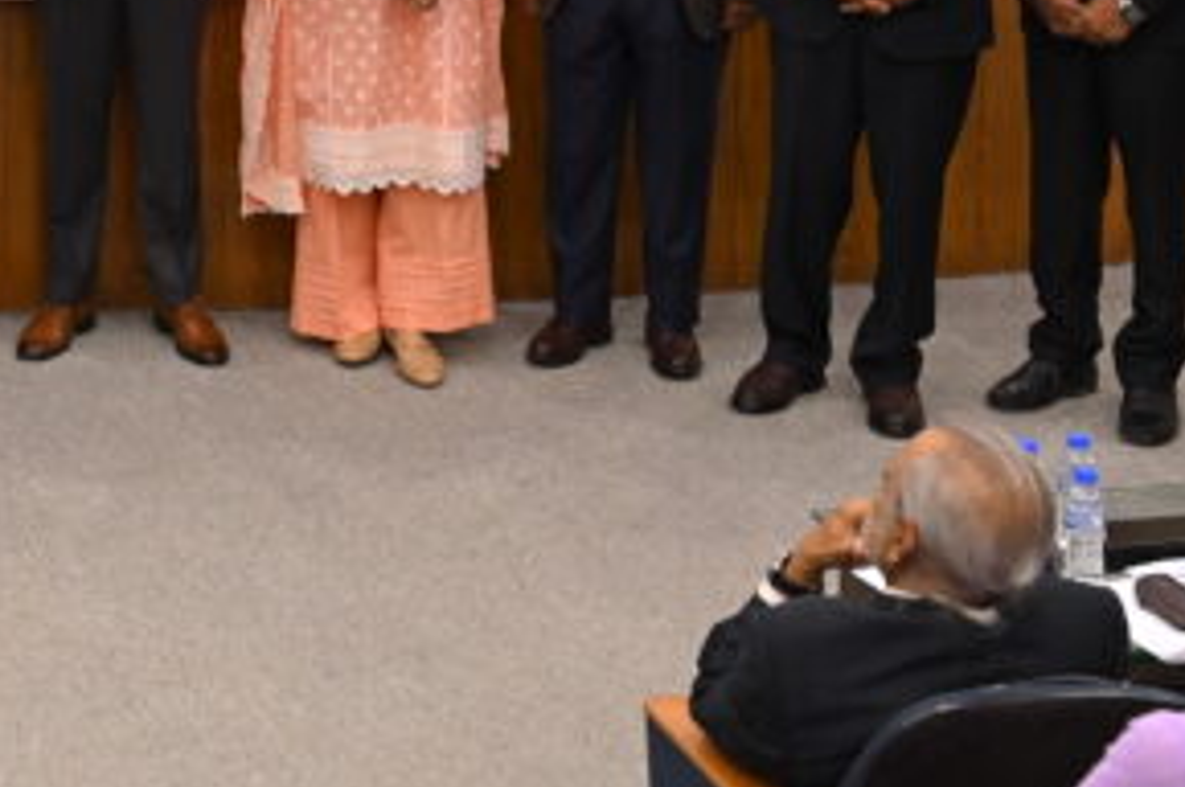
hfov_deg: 15.6
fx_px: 4077
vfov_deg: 10.5
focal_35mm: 124
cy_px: -572
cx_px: -443
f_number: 3.2
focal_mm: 35
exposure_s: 1/50
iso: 1250
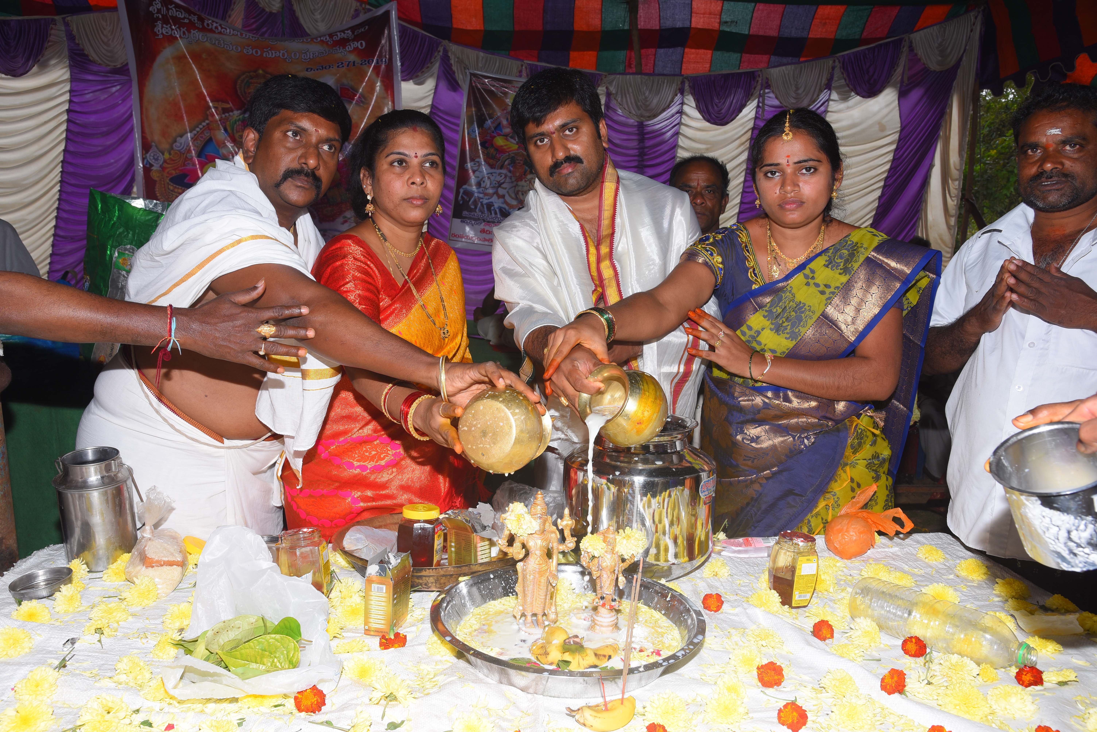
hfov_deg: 61.9
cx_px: 548
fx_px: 914
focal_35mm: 30
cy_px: 366
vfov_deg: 43.6
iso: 250
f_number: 10
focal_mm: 30
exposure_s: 1/125
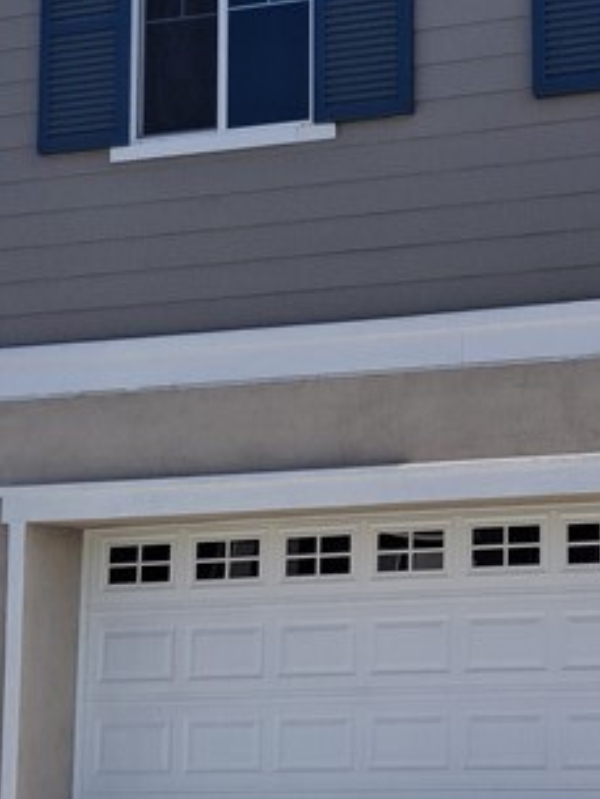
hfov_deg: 17.1
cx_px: 629
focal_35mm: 84
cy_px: 435
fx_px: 1940
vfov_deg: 23.3
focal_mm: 4.69
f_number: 1.8
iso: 32
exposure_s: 1/1172
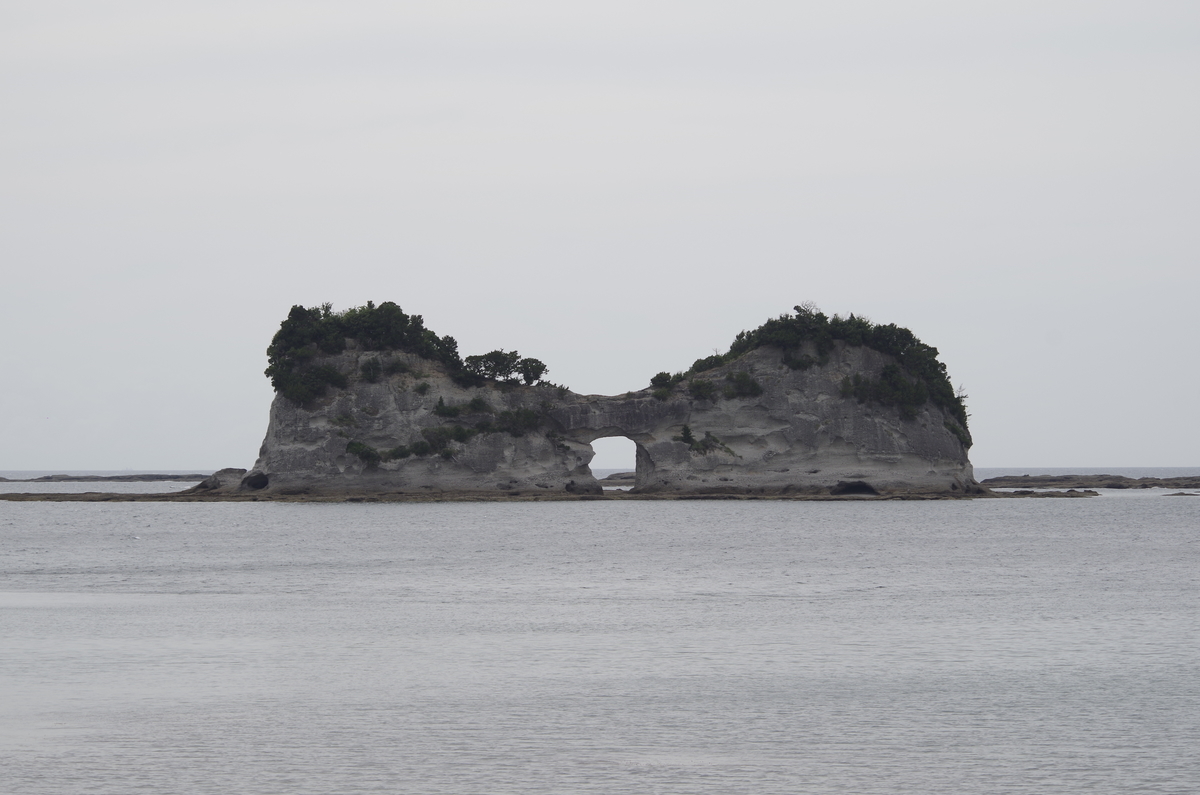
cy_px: 398
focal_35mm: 147
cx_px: 600
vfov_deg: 9.3
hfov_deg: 14.0
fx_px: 4890
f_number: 6.3
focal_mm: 97.5
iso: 100
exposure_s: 1/400
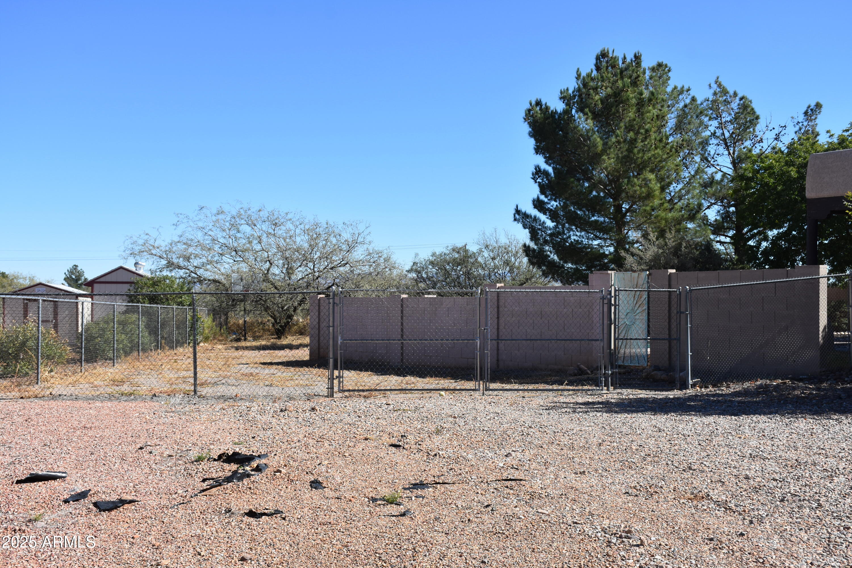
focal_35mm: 45
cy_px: 284
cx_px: 426
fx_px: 1065
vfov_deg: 29.9
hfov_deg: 43.6
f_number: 8
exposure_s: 1/500
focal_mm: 30
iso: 200
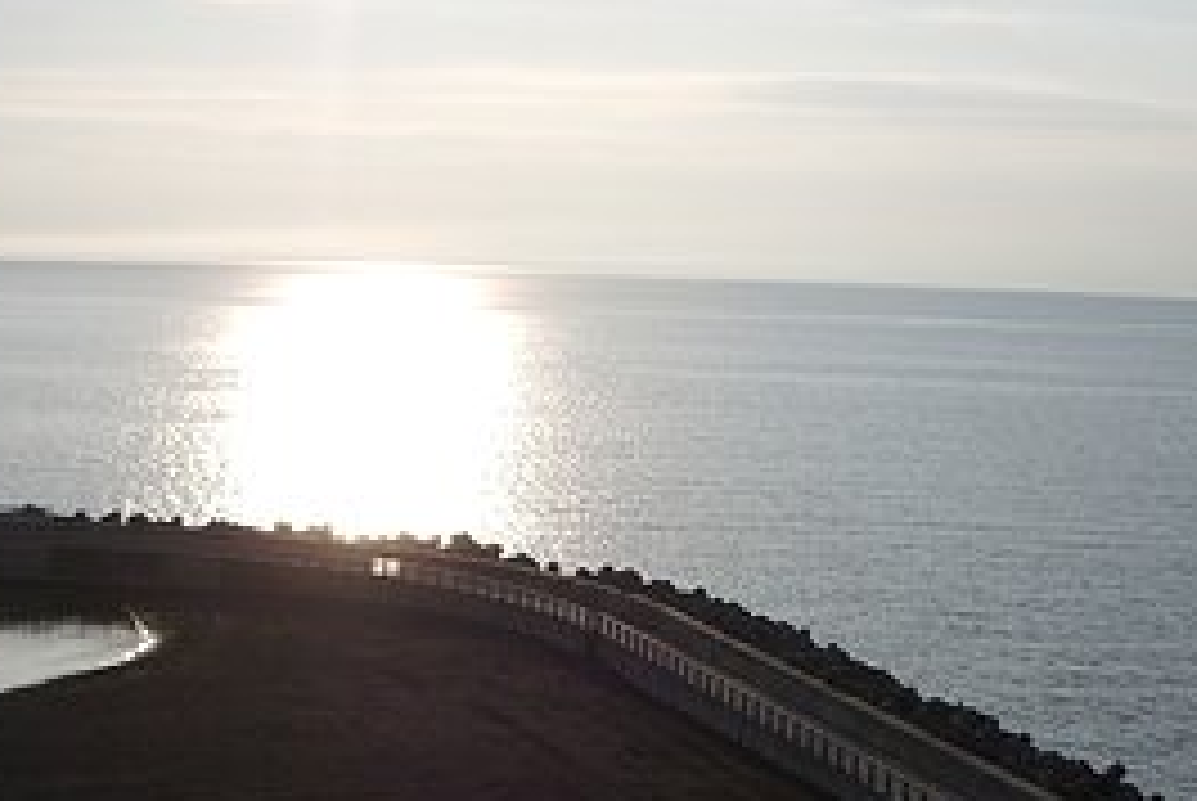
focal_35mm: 70
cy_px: 639
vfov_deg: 19.3
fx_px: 2330
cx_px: 508
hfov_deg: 28.8
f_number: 4.3
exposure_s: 1/1000
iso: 50
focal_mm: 5.8
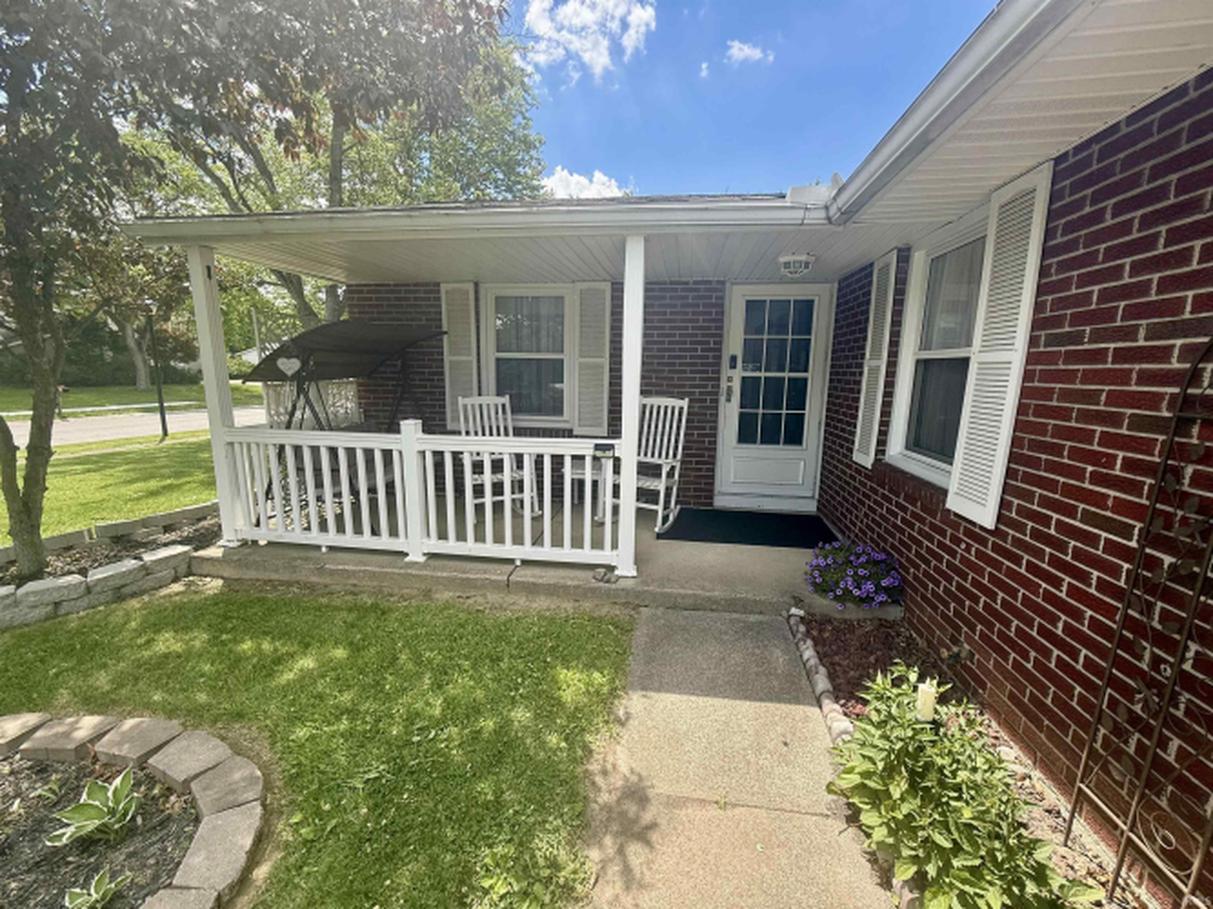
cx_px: 606
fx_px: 490
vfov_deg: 85.7
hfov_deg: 102.1
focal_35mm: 14
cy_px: 454
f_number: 2.2
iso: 50
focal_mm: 2.22
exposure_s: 1/458
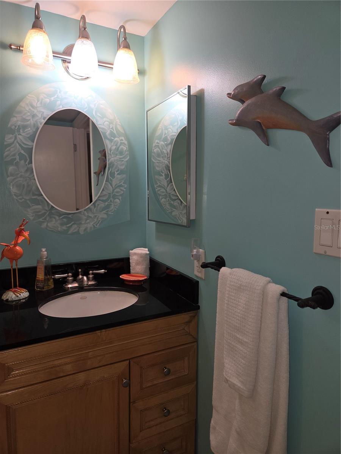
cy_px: 227
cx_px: 170
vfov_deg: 73.9
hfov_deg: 58.9
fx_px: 302
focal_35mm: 23
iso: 40
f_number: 1.8
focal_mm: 5.4
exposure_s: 1/60
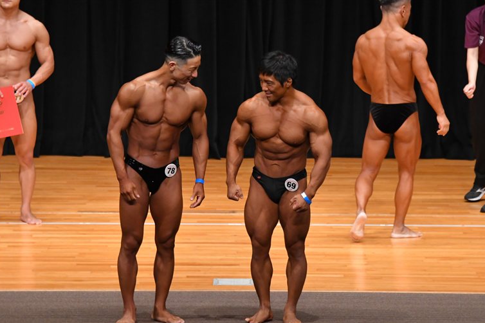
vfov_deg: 5.2
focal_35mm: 262
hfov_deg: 7.9
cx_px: 244
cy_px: 165
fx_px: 3528
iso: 4000
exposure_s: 1/400
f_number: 5.6
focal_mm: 170
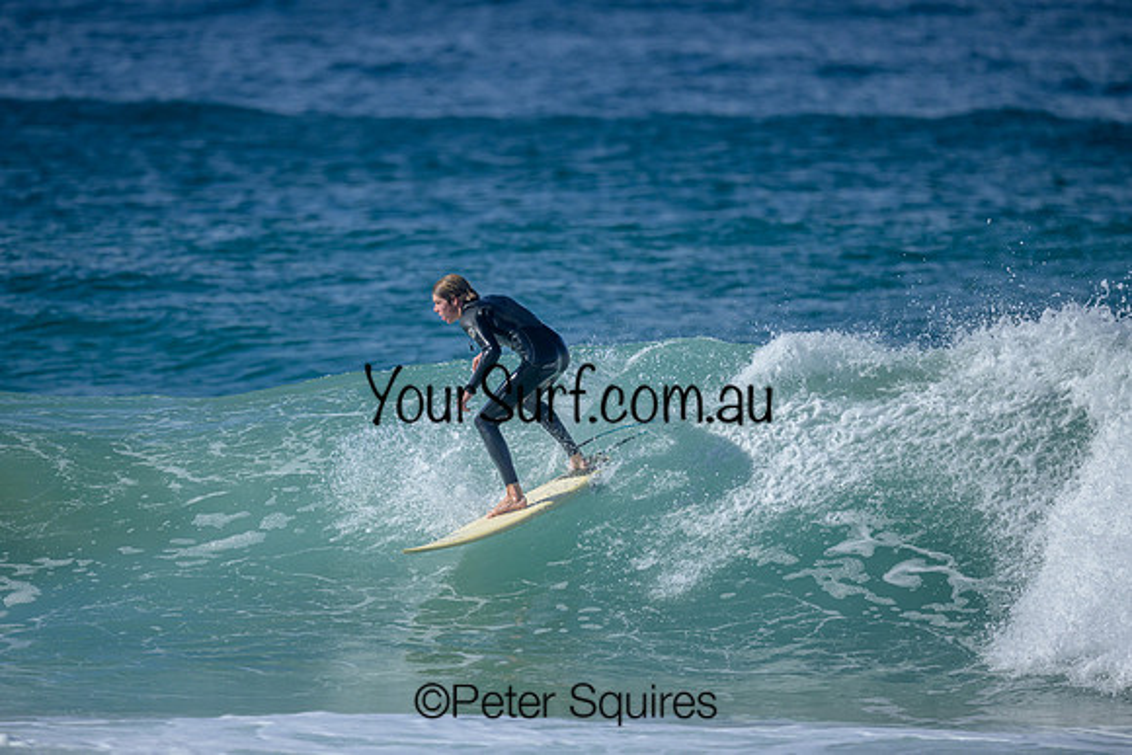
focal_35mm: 800
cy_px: 378
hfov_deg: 2.6
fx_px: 25160
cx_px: 566
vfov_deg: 1.7
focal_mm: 800
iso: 280
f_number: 6.3
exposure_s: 1/2500
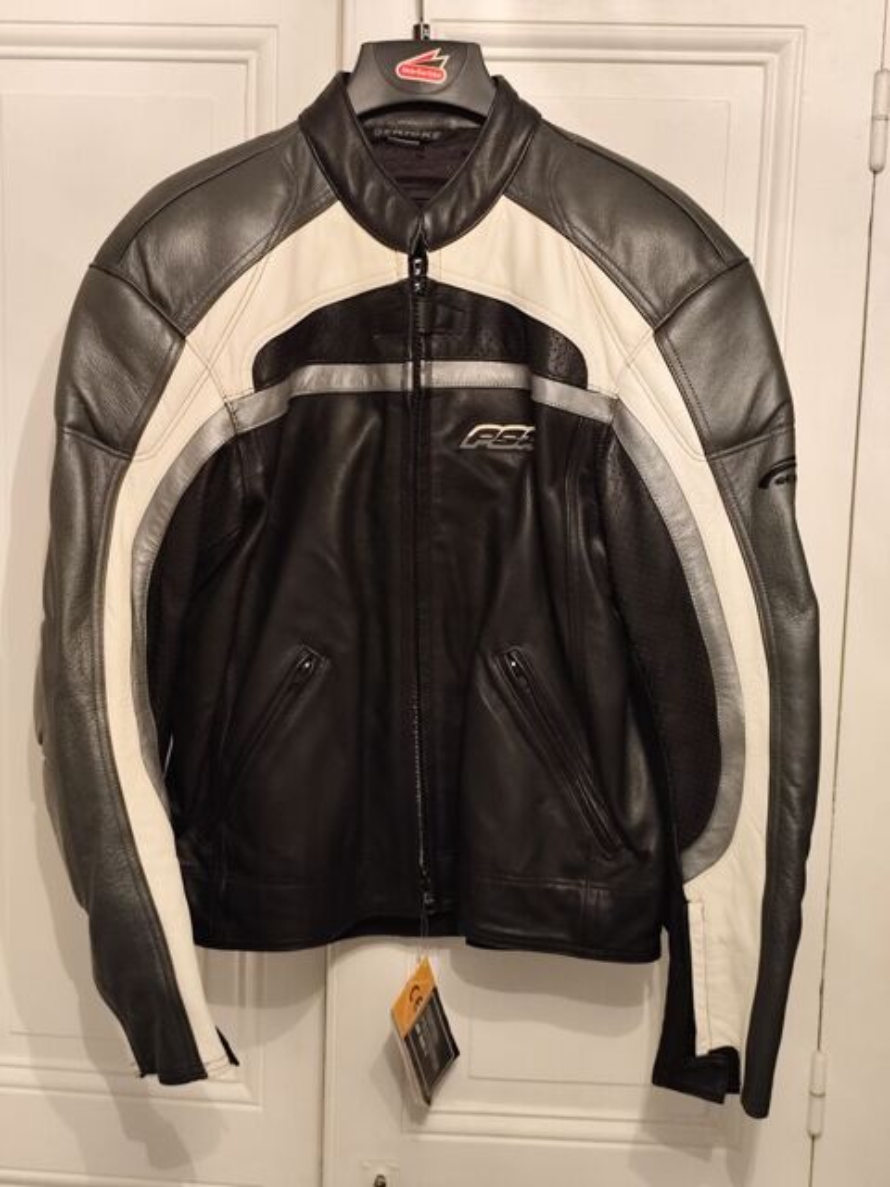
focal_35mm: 46
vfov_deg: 41.2
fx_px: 1577
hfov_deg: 31.5
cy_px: 594
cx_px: 445
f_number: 1.65
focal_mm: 6.19
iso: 800
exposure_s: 1/20
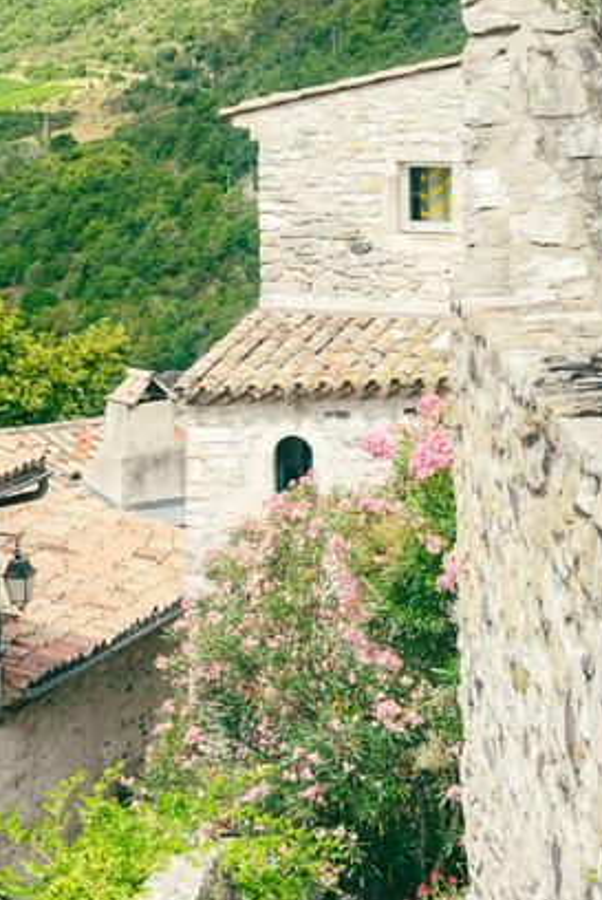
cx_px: 228
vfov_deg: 16.3
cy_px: 309
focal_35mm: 125
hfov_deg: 11.0
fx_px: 3127
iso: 100
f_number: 11
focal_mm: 85
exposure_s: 1/80
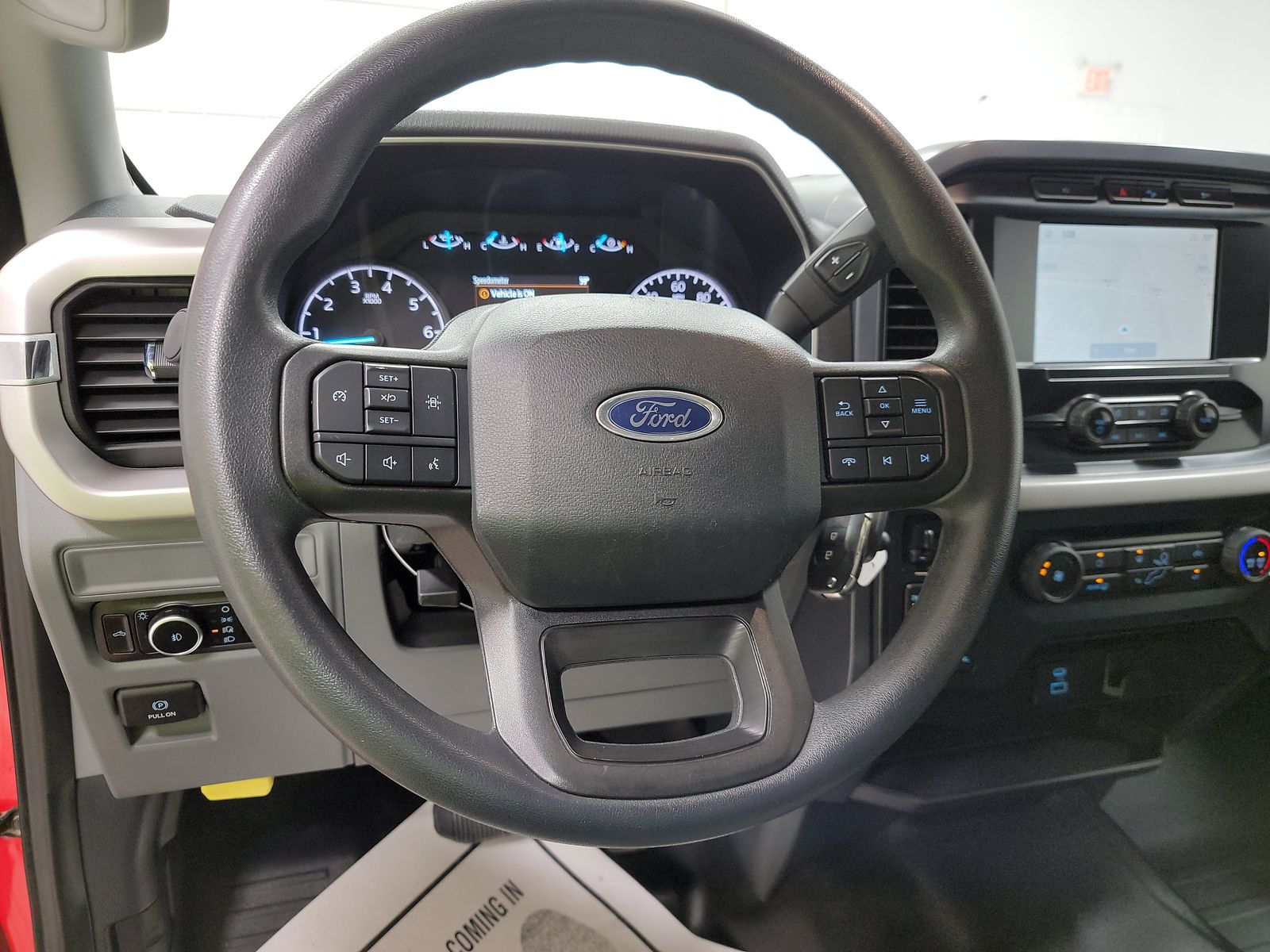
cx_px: 635
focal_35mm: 24
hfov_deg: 71.6
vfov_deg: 56.8
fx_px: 881
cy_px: 476
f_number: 1.8
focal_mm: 6.7
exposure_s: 1/59
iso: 398
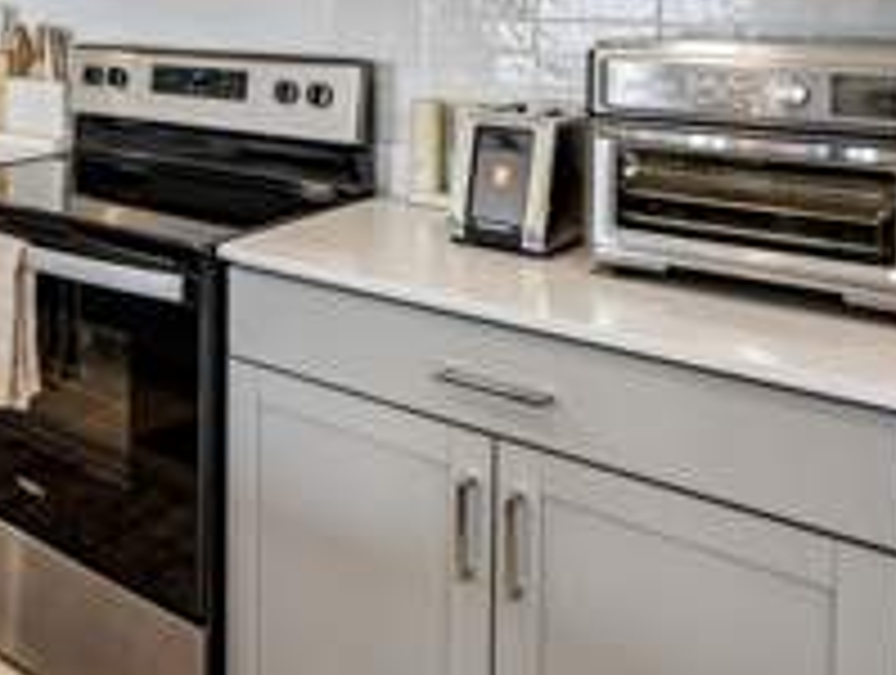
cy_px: -7
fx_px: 959
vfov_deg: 35.0
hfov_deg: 41.4
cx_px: -59
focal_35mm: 37
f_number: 9
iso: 200
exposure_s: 1/8
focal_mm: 16
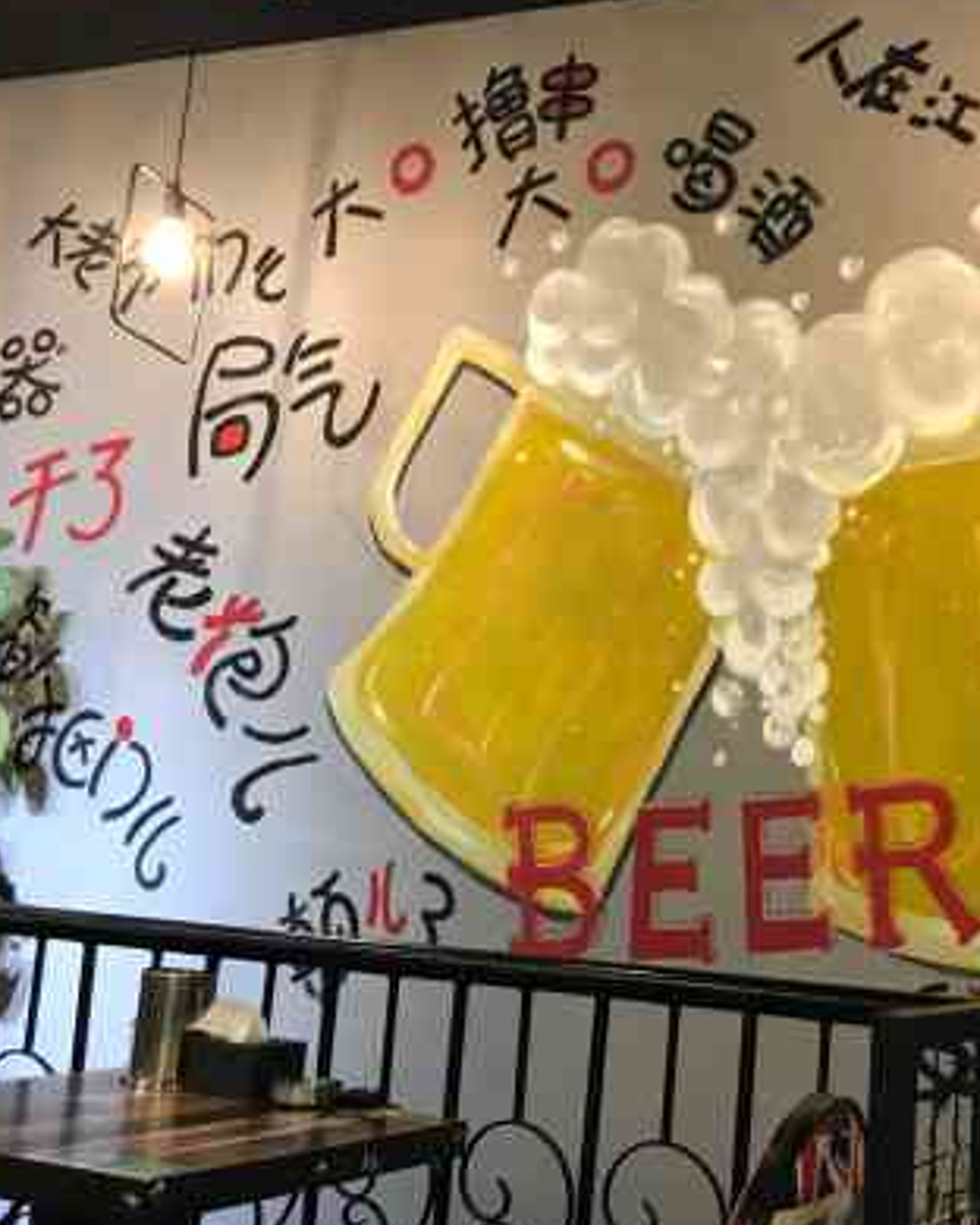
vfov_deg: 38.0
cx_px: 757
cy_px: 636
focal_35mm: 49
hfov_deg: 30.2
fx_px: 1777
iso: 50
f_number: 1.8
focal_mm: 3.99
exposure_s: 1/17
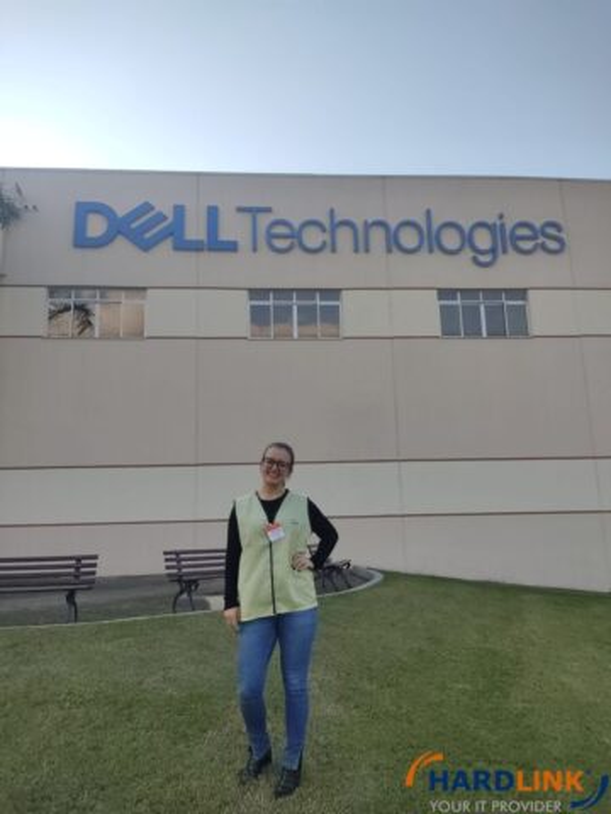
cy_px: 407
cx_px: 306
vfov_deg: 67.3
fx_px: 612
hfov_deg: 53.1
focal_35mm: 26
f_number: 1.79
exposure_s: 1/974
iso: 100
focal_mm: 4.74
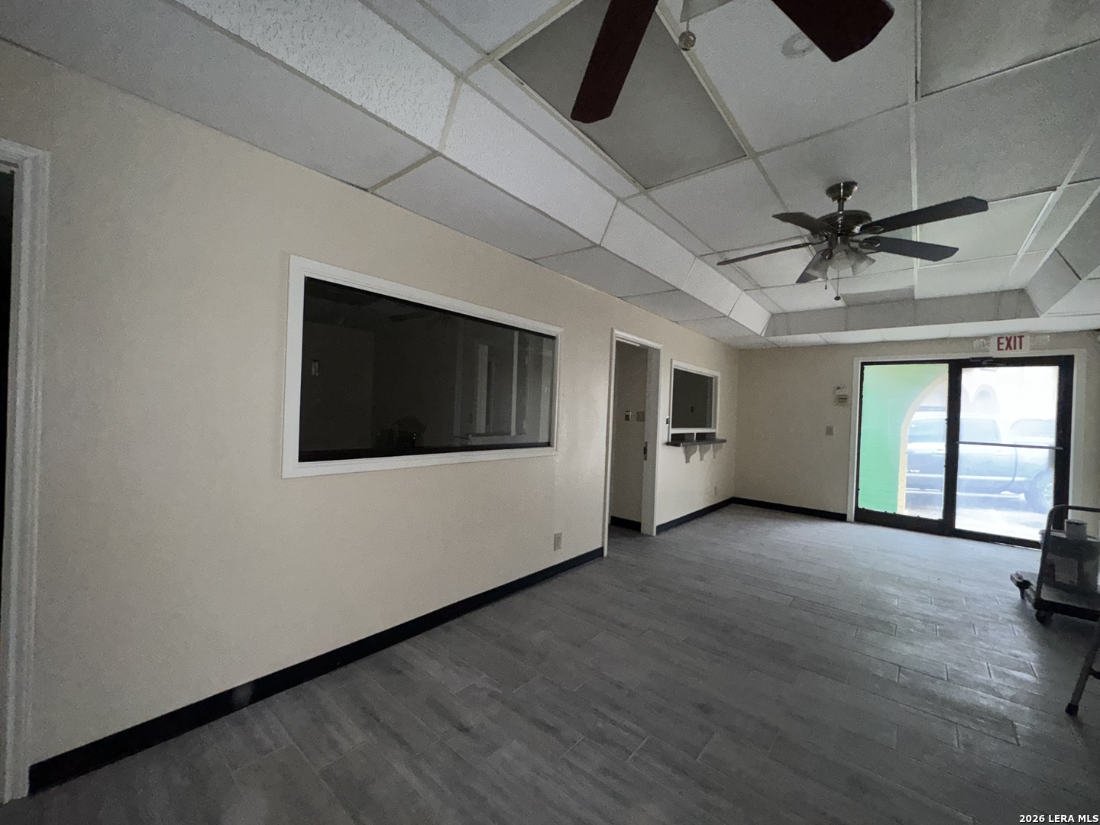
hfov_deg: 102.1
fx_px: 445
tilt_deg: -0.9
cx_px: 550
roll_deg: -2.2
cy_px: 412
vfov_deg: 85.7
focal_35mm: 14
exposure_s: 1/60
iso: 400
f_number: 2.2
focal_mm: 2.22
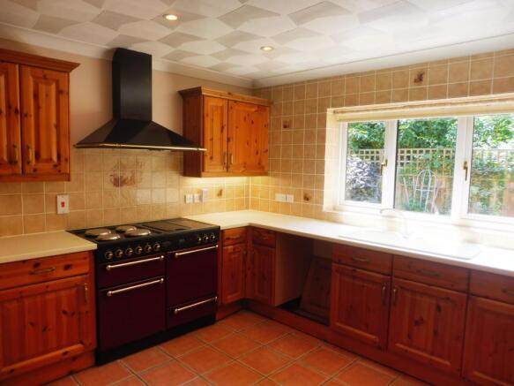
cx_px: 257
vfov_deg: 56.8
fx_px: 356
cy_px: 193
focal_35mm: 24
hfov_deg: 71.6
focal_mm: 4.3
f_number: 3.3
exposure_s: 1/80
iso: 100
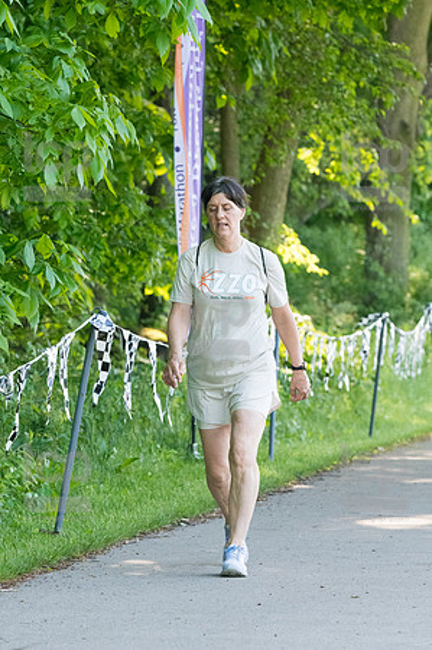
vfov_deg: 7.6
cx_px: 216
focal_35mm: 270
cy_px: 325
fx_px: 4871
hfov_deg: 5.1
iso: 3200
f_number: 5.6
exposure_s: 1/1250
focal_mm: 180
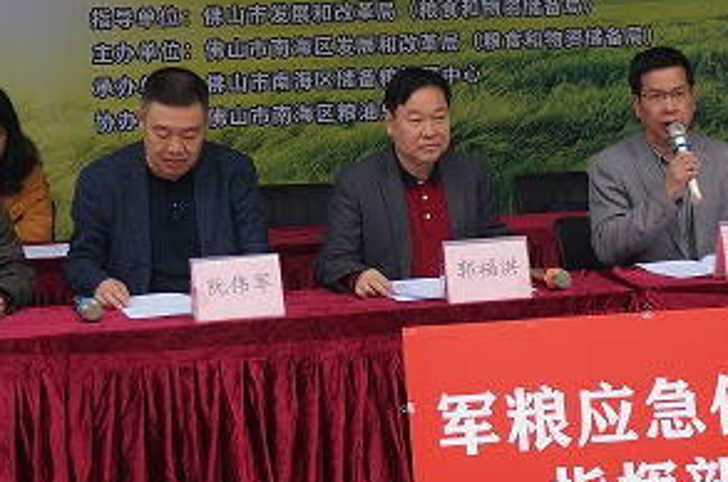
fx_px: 2159
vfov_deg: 12.7
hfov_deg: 19.1
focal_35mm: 107
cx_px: 475
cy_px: 152
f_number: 5
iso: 200
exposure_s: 1/160
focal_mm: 34
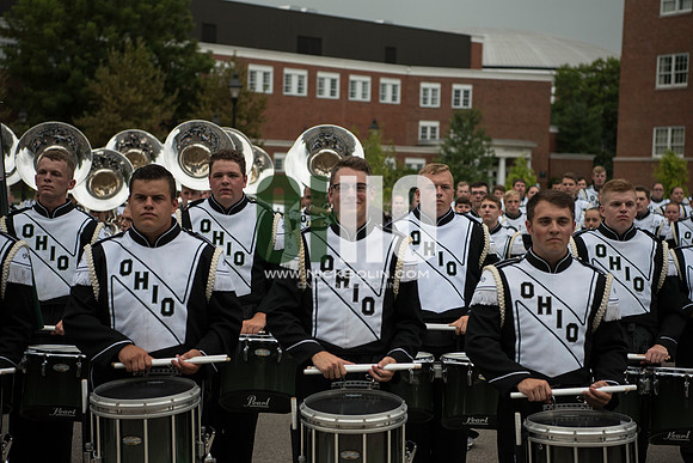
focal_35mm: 70
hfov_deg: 28.8
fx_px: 1348
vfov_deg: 19.5
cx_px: 346
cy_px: 232
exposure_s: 1/3200
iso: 1600
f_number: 3.5
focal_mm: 70
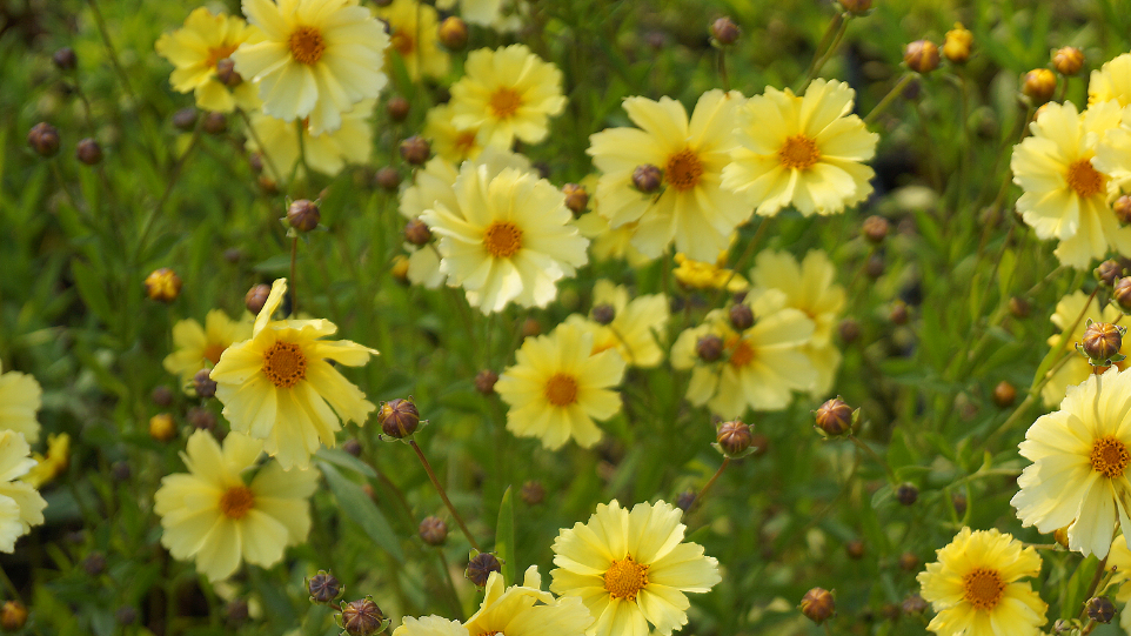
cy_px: 468
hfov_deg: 21.7
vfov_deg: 12.3
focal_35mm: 98
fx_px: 2939
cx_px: 704
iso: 100
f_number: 6.3
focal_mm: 50
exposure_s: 1/320
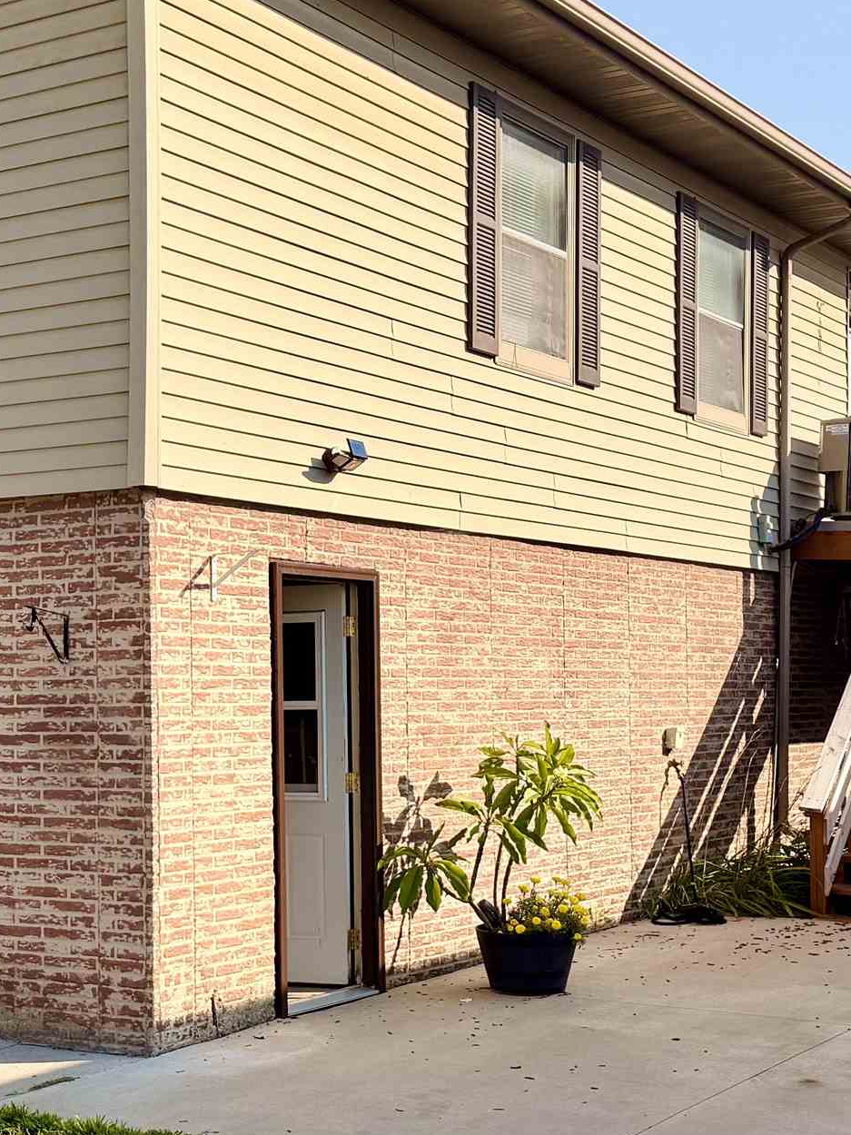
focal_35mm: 59
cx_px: 284
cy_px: 681
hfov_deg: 24.7
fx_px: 1935
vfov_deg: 32.6
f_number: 1.78
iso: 80
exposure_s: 1/3759
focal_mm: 6.76
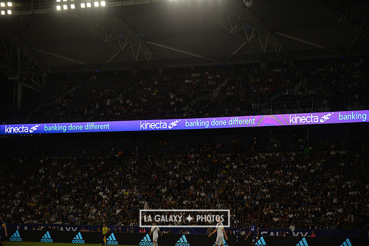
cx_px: 184
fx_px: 1281
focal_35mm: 125
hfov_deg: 16.4
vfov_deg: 11.0
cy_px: 123
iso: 1600
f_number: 2.8
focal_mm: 125
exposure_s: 1/3200
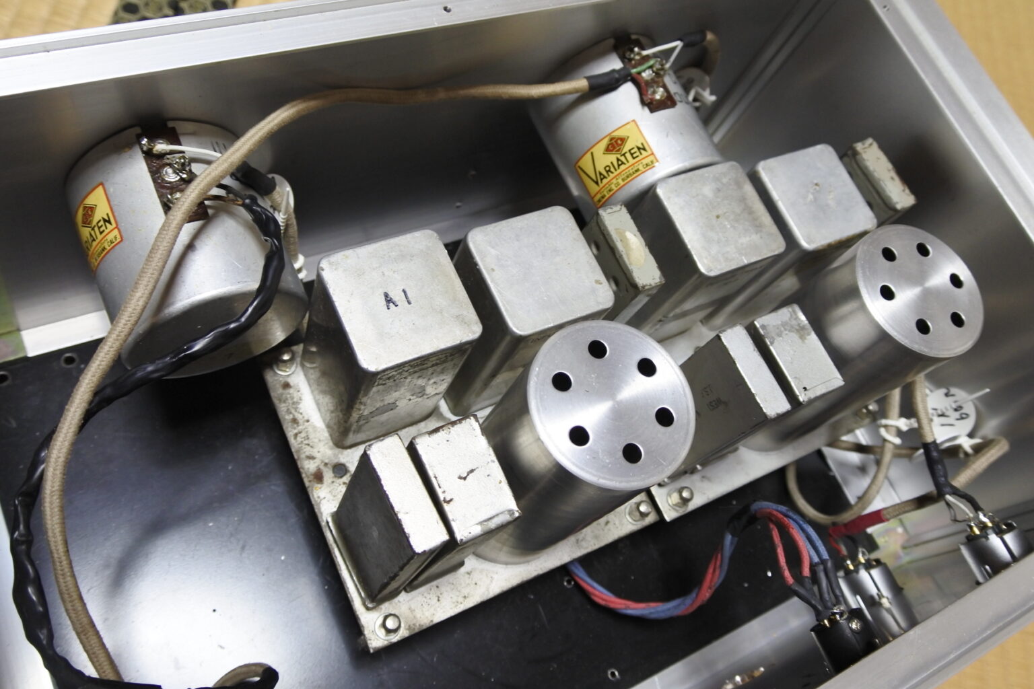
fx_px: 862
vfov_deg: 43.6
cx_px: 517
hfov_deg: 61.9
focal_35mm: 30
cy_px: 344
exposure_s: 1/60
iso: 800
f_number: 3.5
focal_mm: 11.4
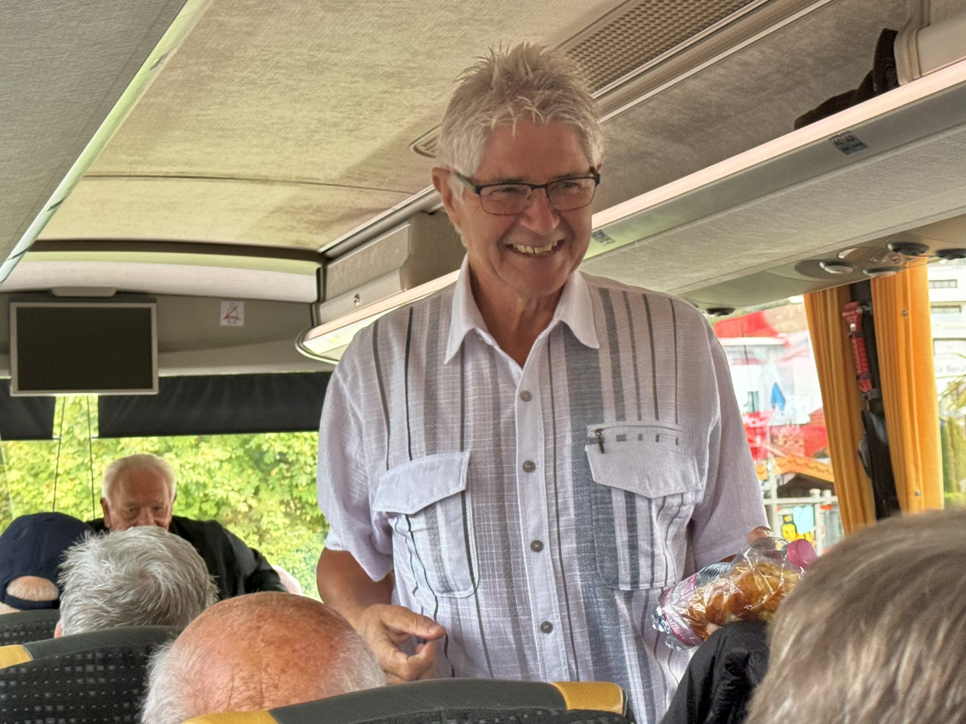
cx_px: 483
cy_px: 362
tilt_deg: +5.8
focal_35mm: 48
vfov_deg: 30.3
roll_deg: +4.1
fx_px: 1339
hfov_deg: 39.7
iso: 100
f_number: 1.78
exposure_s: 1/121
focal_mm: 6.76
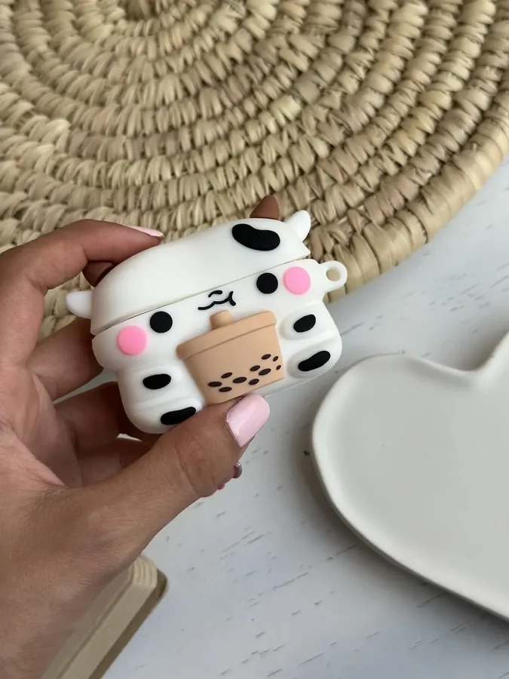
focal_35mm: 48
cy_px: 340
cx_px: 254
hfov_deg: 30.3
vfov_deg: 39.7
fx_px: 941
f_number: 1.78
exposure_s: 1/601
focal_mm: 6.86
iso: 80
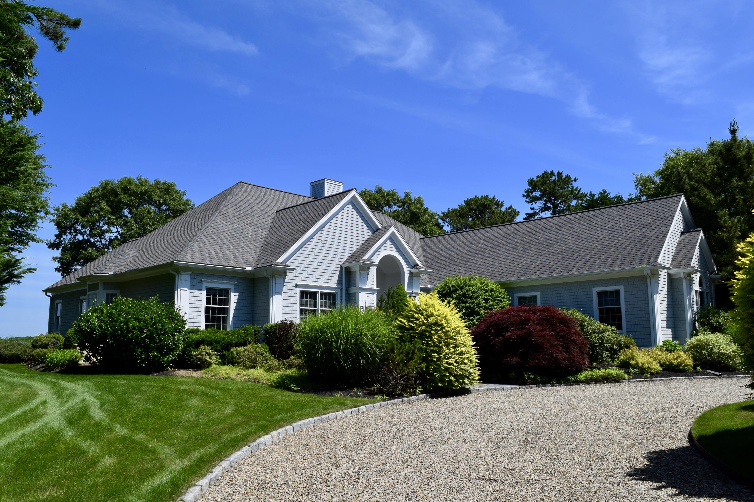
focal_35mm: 27
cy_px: 251
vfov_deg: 47.9
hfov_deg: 67.4
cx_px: 377
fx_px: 565
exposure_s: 1/400
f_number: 10
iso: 200
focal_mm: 18
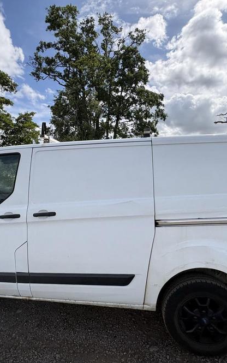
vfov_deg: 85.0
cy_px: 183
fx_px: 198
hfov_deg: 59.5
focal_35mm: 20
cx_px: 101
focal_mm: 2.22
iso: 50
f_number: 2.2
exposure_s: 1/2342
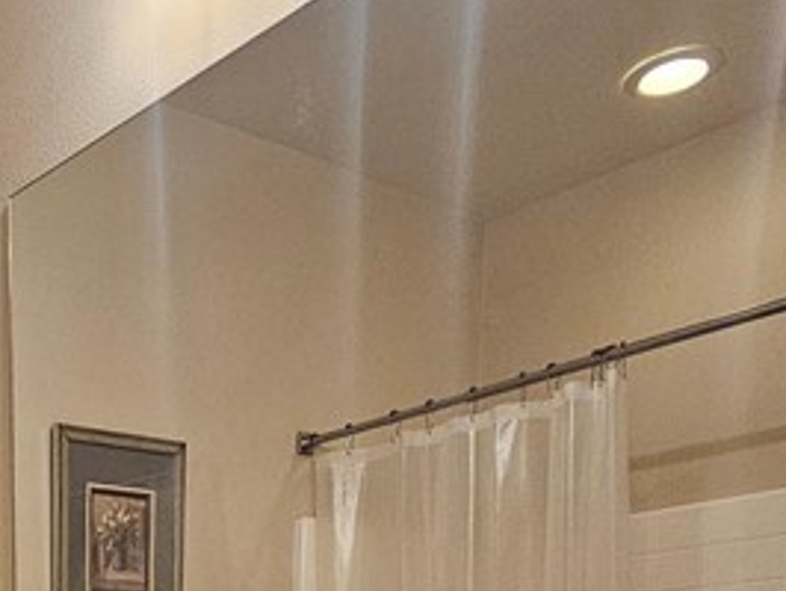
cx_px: -24
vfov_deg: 22.7
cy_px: 928
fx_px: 1136
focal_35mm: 50
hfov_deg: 34.3
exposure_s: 1/60
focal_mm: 2.2
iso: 400
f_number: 2.2
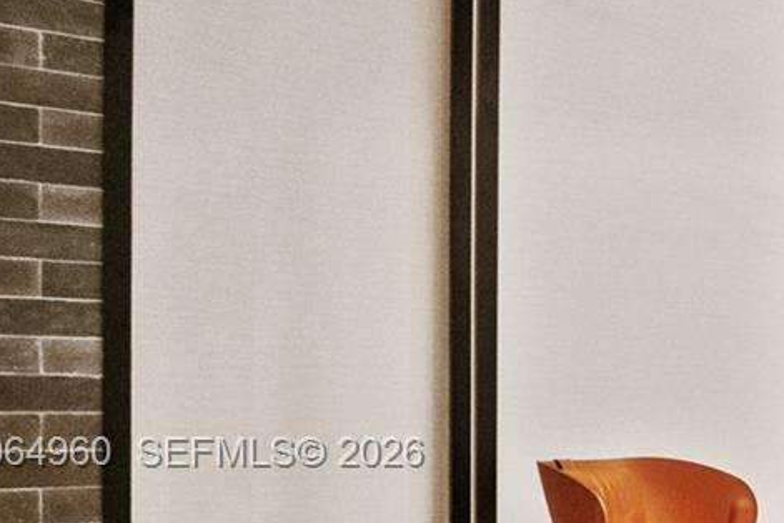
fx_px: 1111
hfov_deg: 25.9
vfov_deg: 25.8
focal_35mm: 51
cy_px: 455
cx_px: 1237
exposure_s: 1/15
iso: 2800
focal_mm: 10
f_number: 8
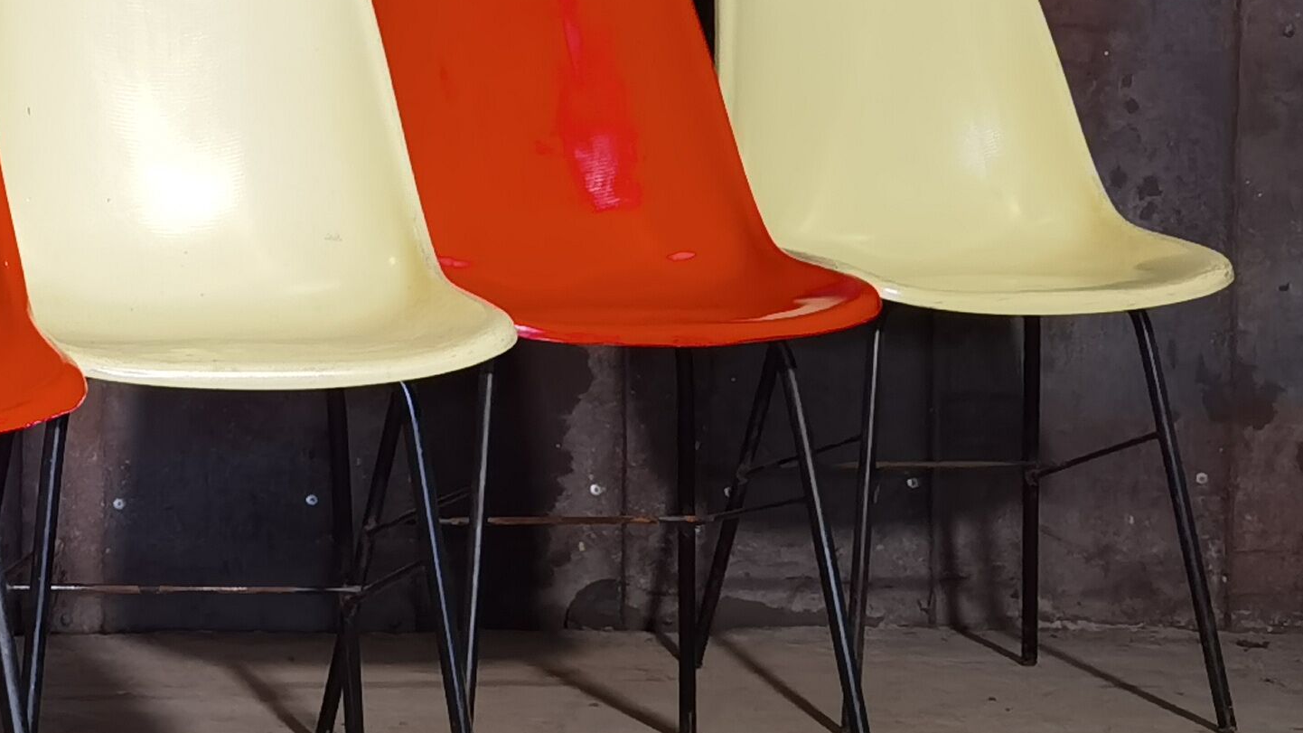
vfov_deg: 12.2
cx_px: -512
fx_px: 3420
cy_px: 363
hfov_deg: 19.4
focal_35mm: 99
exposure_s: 1/50
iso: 250
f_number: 1.9
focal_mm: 6.71
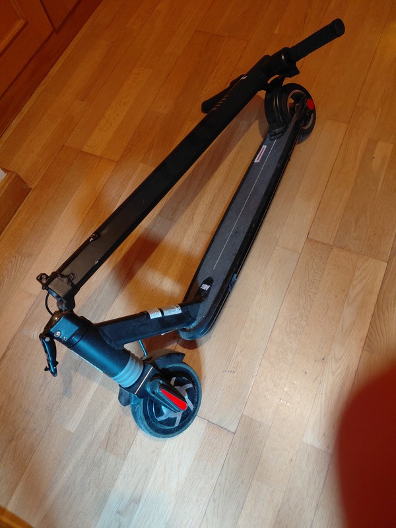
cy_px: 264
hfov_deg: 54.9
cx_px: 198
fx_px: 381
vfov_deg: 69.4
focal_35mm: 25
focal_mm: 4.69
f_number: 1.8
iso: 500
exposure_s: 1/25
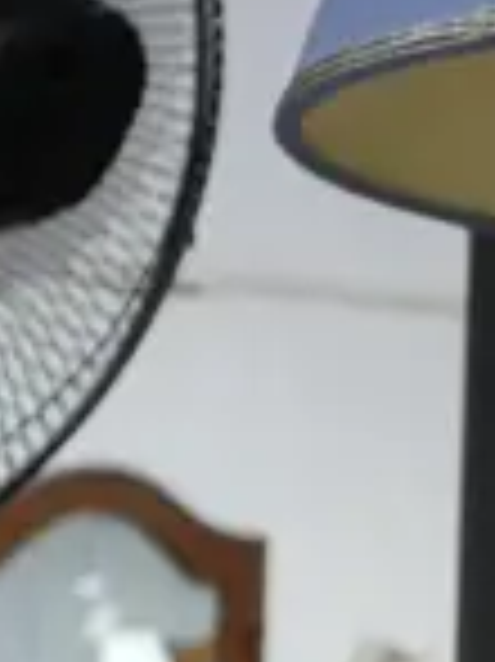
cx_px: 1384
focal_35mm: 237
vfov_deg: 8.3
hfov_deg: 5.9
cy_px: 540
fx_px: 4525
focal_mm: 17
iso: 640
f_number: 4
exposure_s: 1/60
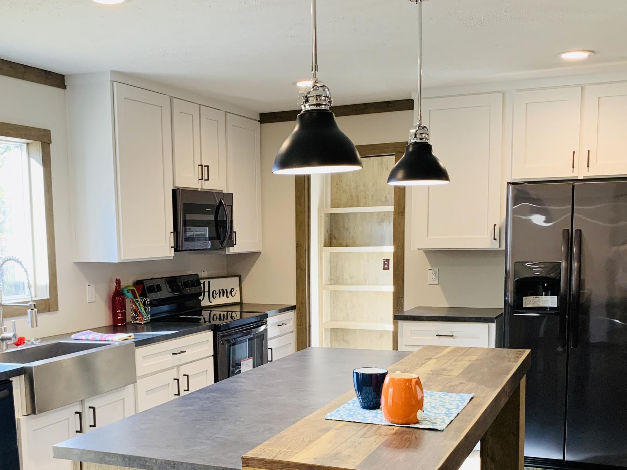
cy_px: 338
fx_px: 761
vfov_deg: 33.8
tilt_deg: -7.2
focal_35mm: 42
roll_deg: +1.4
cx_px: 266
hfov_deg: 44.7
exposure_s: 1/60
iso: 125
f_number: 1.8
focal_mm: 4.25
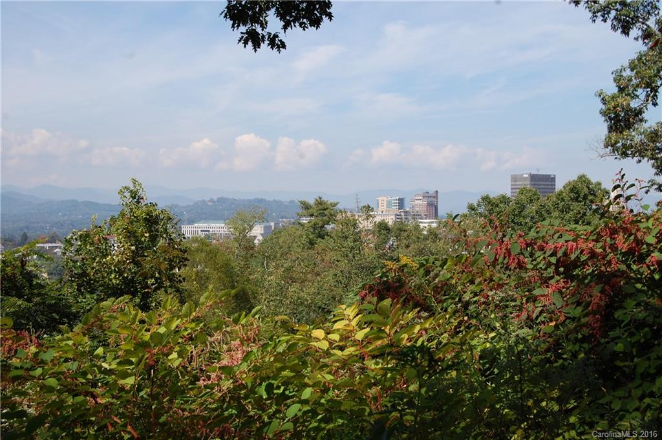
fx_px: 1102
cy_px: 220
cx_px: 331
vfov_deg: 22.6
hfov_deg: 33.4
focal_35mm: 60
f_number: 9
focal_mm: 40
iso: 200
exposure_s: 1/320
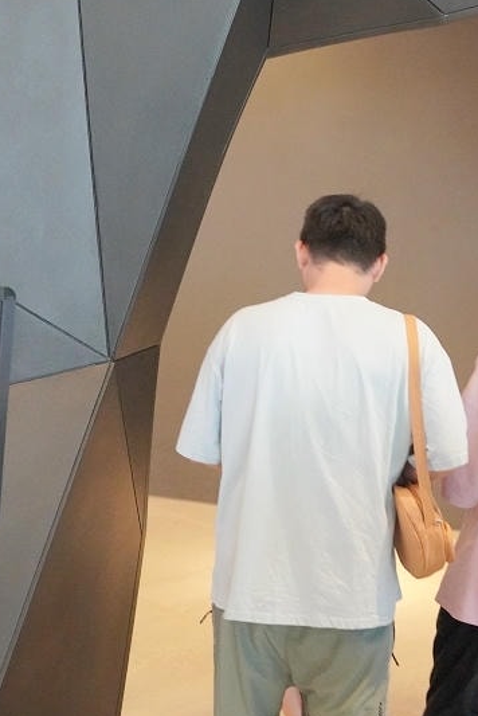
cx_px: 514
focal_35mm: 63
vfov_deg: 31.4
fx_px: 1253
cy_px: 196
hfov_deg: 20.7
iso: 10000
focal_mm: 28
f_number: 4
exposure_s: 1/160
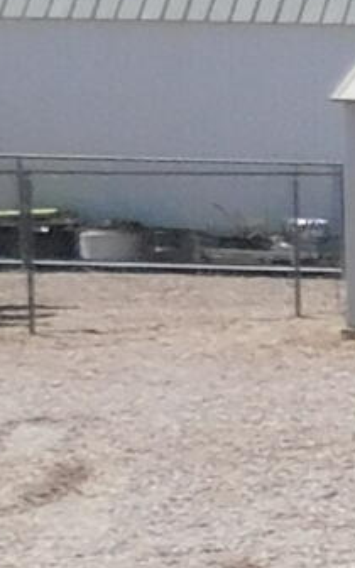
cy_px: 511
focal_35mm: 218
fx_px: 3375
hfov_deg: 4.2
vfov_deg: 9.6
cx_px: 2400
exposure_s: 1/640
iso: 125
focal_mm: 4
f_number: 6
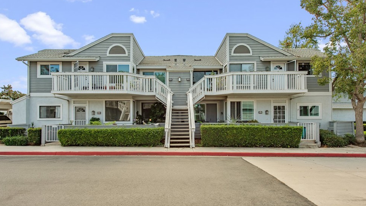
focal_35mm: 21
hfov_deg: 83.8
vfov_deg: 53.6
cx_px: 178
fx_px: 204
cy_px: 108
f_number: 9
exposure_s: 1/320
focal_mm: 19
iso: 200
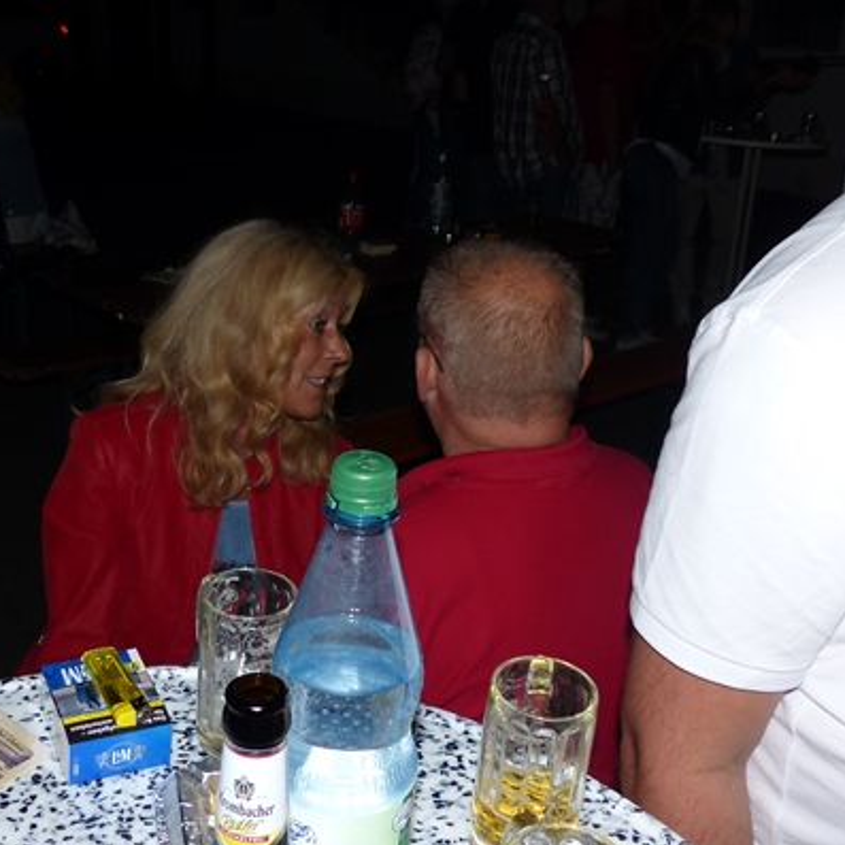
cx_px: 370
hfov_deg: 42.8
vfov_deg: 42.8
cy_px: 418
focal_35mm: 39
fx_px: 1077
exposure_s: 1/60
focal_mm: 4.5
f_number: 2.8
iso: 100
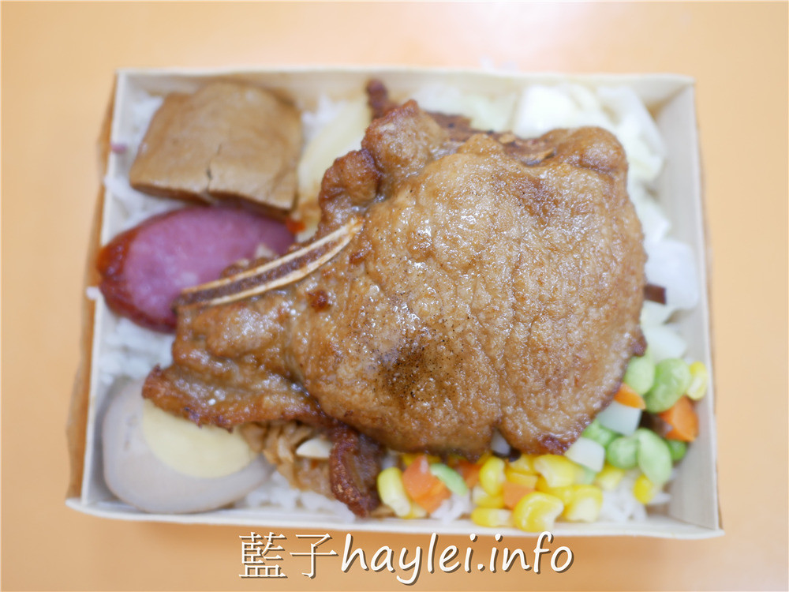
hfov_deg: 60.0
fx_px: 684
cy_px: 296
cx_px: 394
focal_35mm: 30
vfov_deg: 46.8
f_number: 1.7
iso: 250
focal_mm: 15
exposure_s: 1/60
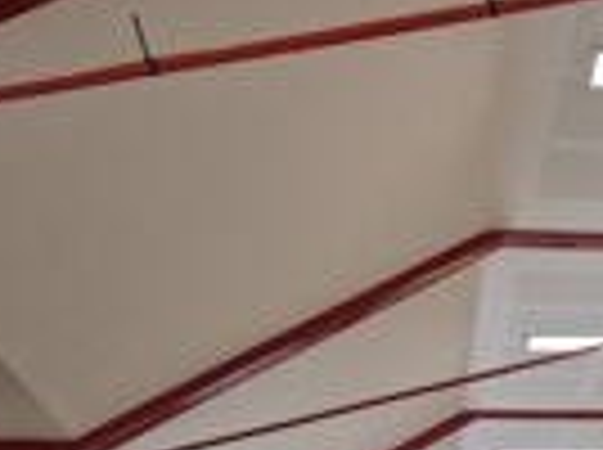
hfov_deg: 20.9
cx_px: 765
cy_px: 646
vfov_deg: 15.9
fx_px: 1495
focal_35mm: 86
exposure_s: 1/100
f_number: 1.7
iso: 250
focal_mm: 6.3
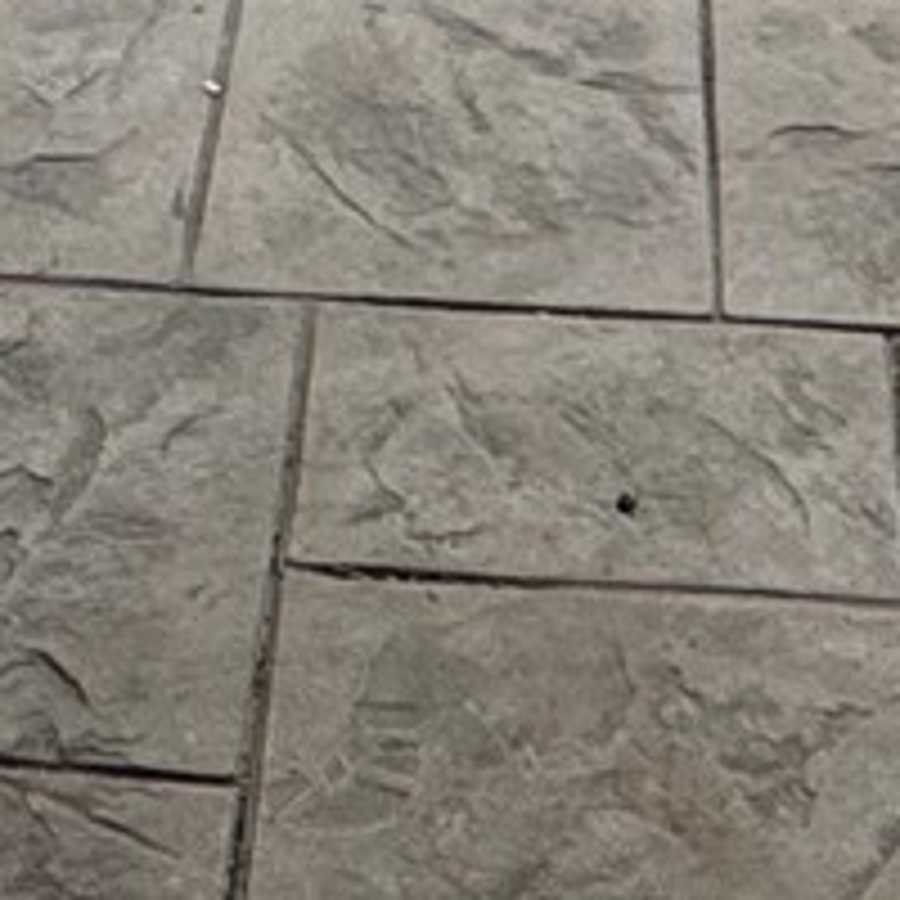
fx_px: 3736
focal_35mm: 127
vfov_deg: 10.7
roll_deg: +0.4
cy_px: -1544
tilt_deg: -9.3
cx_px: 270
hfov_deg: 13.7
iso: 40
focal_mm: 2.22
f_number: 2.2
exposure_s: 1/525
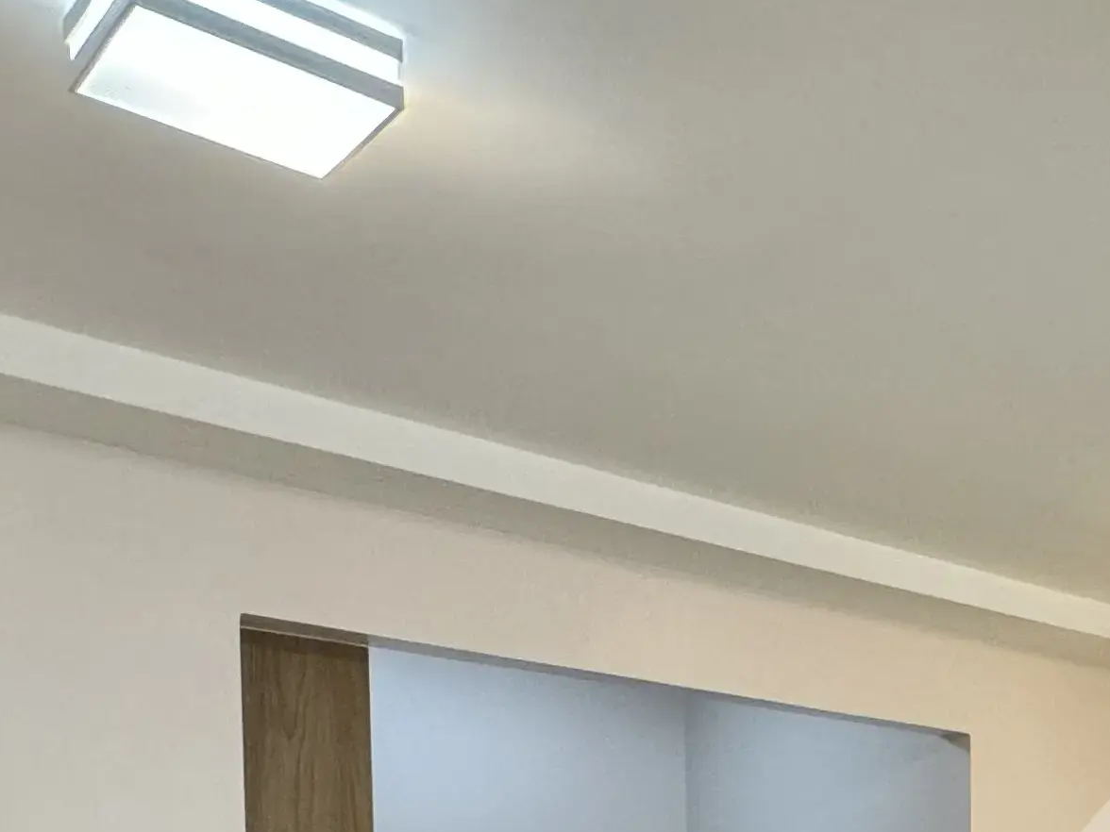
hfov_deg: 32.0
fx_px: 1539
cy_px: 1064
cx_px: 1373
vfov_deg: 26.1
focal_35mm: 48
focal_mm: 2.22
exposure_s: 1/60
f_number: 2.2
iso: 200
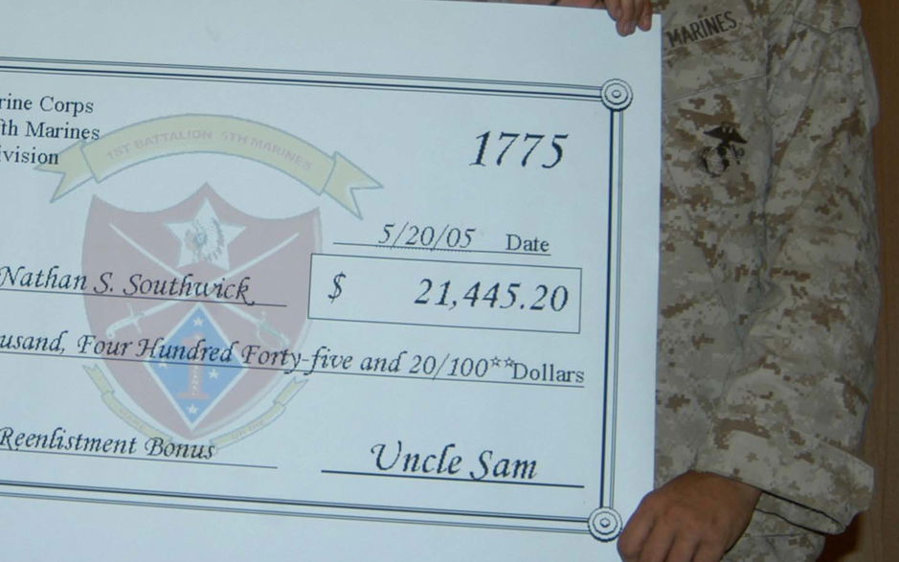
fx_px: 1838
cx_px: 138
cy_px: 122
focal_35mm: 75
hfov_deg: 26.8
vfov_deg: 17.3
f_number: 3.5
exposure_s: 1/60
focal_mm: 24
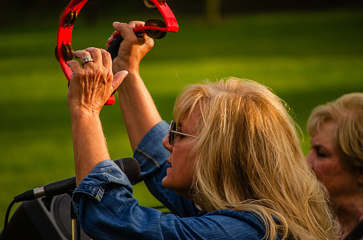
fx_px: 2717
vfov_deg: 5.1
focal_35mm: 270
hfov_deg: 7.6
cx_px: 182
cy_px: 120
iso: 250
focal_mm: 180
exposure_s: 1/500
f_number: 5.6
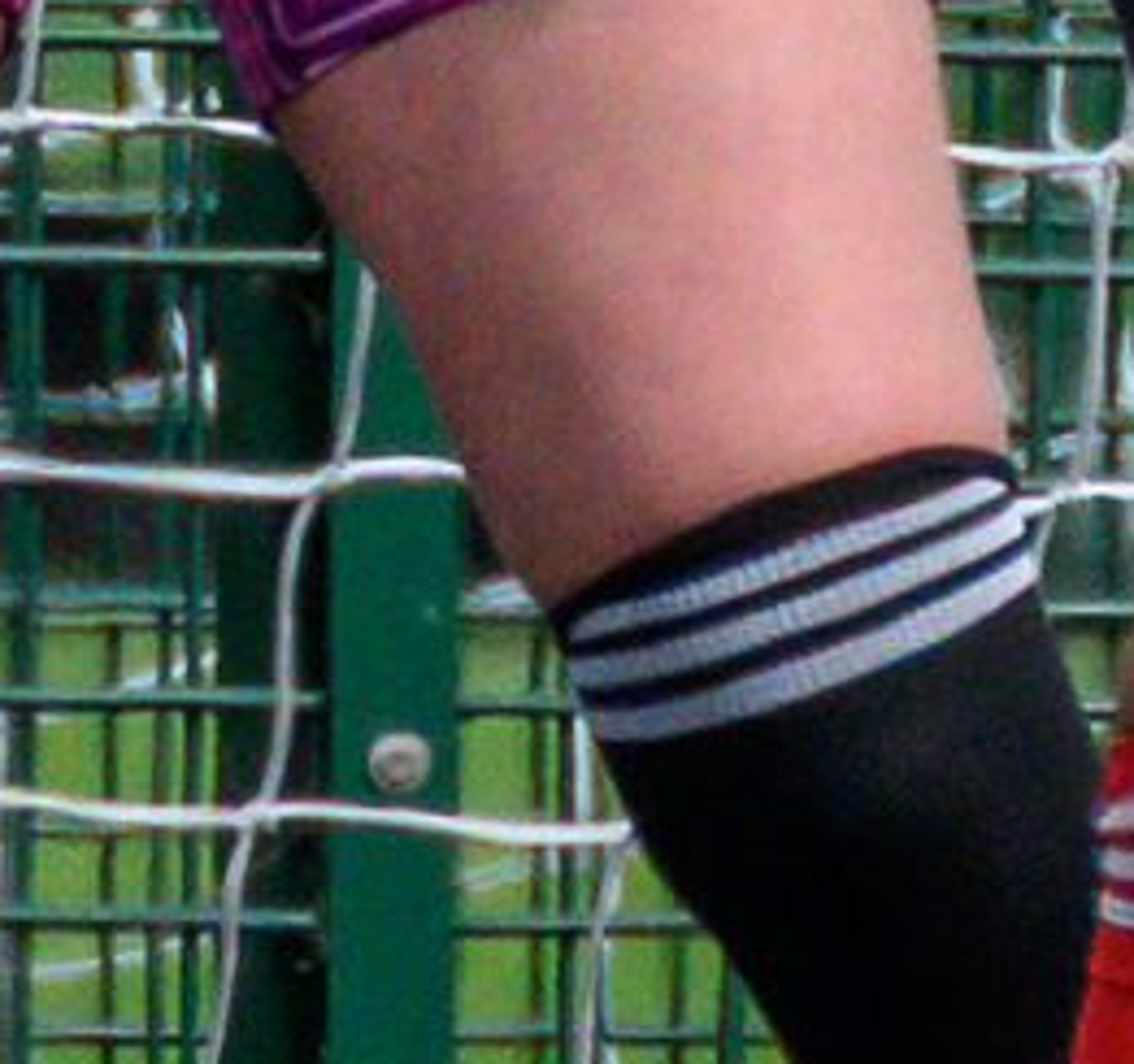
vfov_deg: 0.2
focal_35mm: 9292
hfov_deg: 0.2
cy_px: -1446
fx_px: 334001
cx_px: 820
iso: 560
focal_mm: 400
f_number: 5.6
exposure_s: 1/2500
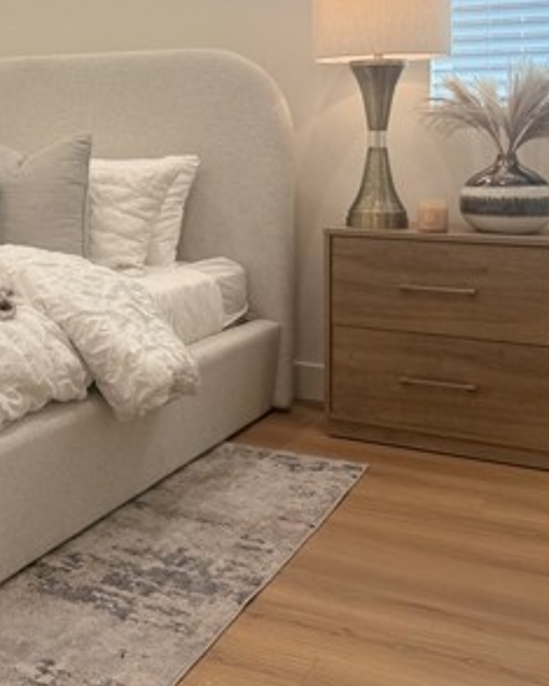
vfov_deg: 35.6
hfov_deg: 26.9
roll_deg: -0.9
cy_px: 145
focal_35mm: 51
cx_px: -77
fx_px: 1036
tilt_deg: +0.5
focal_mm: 6.76
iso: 64
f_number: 1.78
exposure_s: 1/133
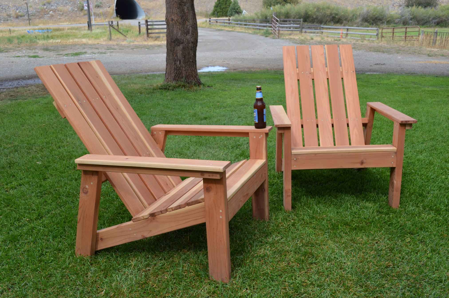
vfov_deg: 39.8
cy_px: 149
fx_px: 411
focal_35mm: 33
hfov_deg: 57.3
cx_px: 224
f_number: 8
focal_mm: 22
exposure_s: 1/250
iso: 200
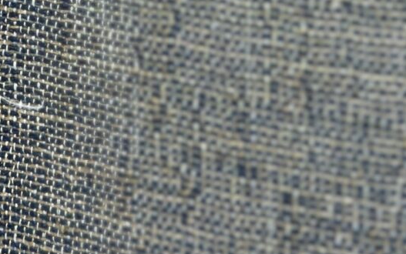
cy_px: -562
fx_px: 2734
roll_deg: +1.8
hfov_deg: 8.4
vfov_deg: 5.0
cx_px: -65
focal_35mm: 247
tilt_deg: -18.3
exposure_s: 1/120
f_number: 1.78
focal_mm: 6.86
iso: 80
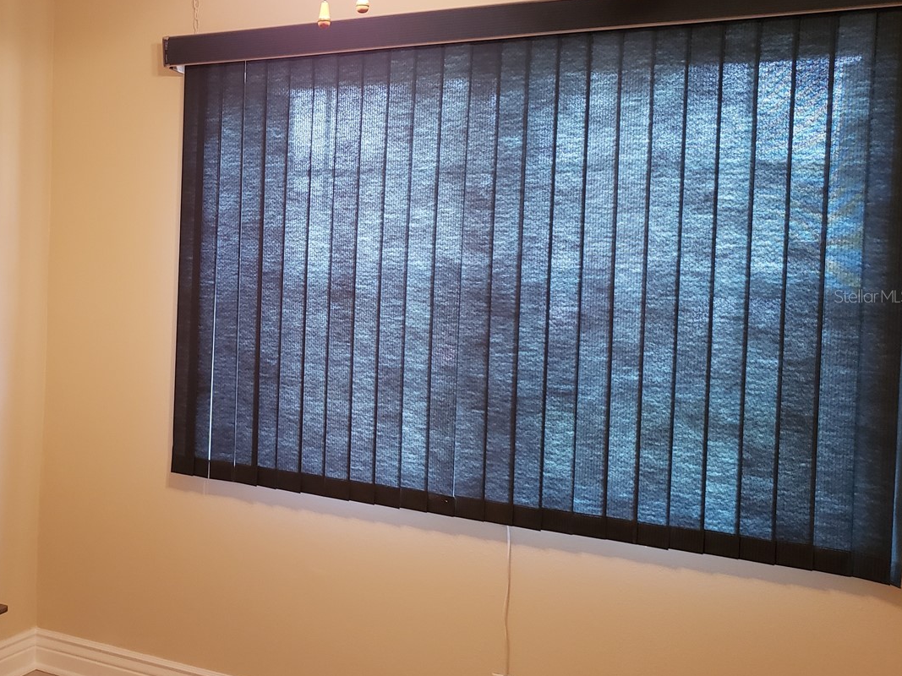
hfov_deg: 46.3
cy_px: 296
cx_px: 238
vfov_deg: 36.8
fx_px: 1016
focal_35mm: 39
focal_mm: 4.3
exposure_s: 1/60
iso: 320
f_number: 1.5
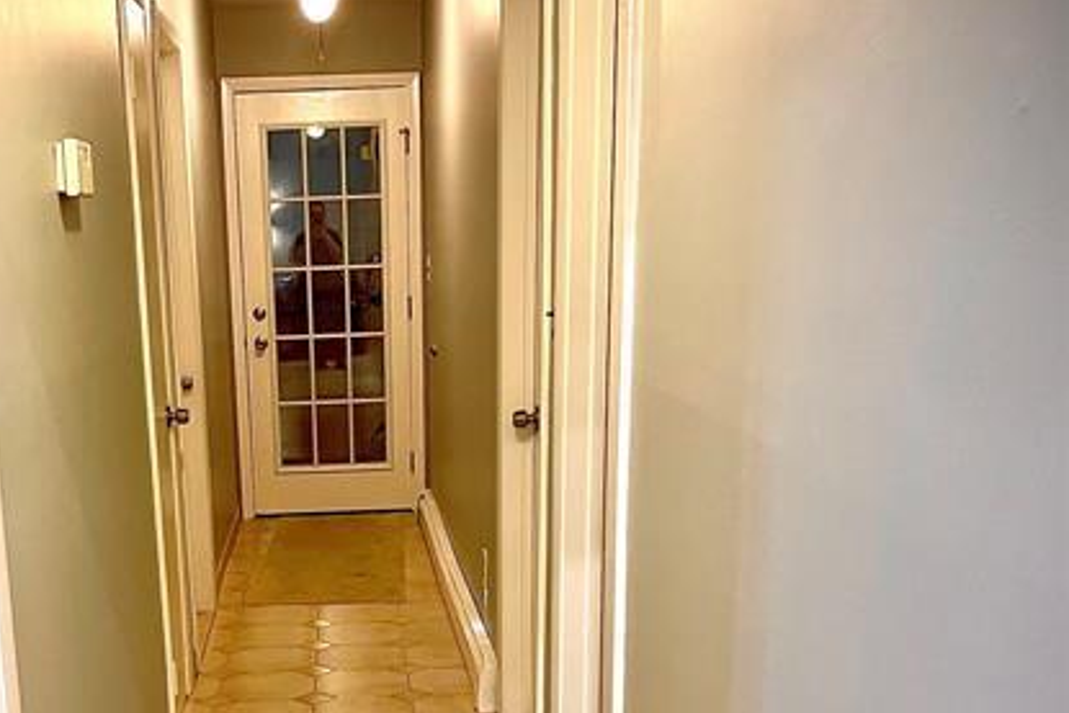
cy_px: 633
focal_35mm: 50
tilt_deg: -15.0
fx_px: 1485
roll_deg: +2.2
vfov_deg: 26.2
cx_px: 330
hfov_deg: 39.0
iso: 200
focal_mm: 4.2
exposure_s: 1/60
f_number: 1.6
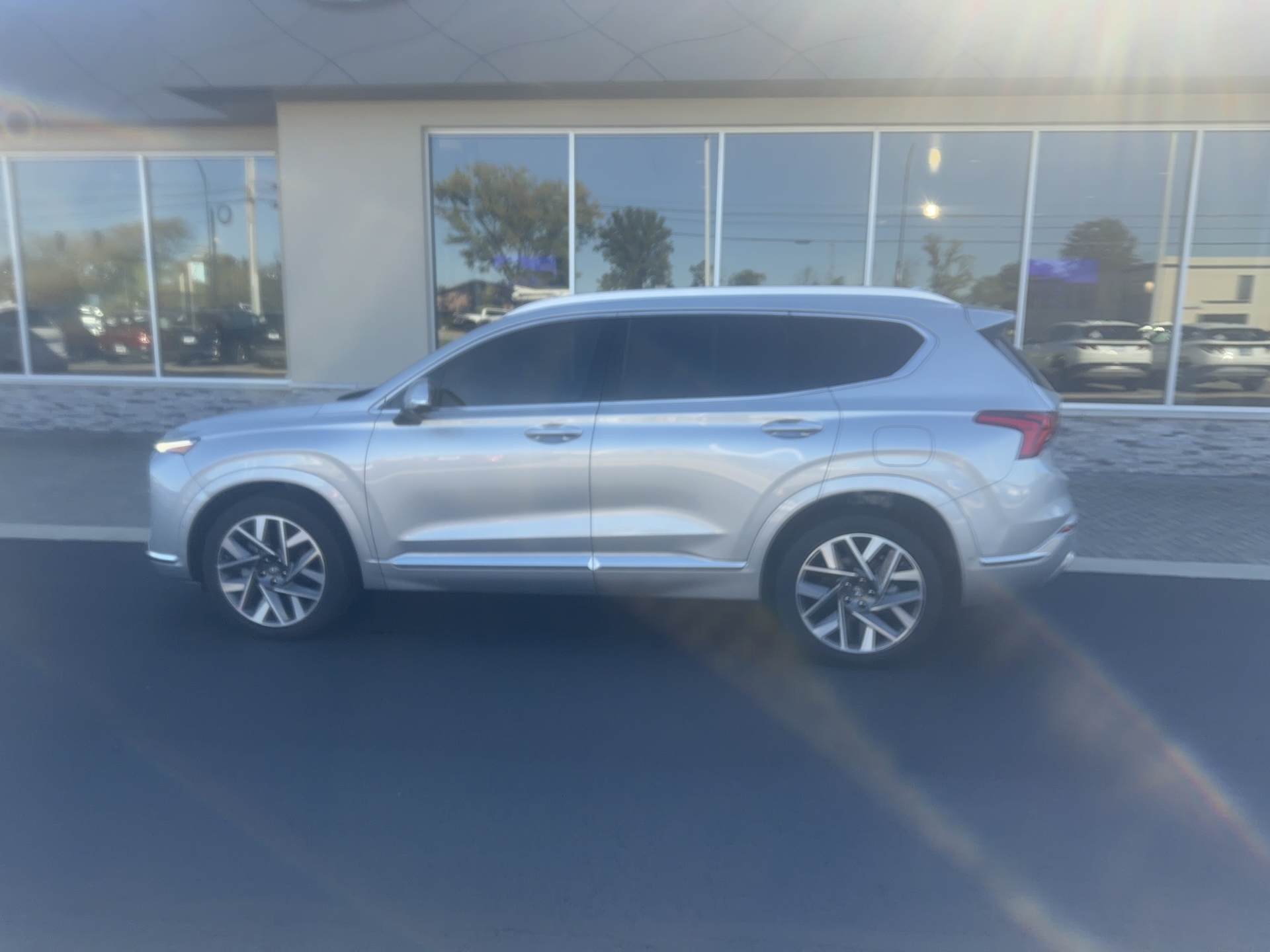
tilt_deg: -7.7
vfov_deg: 56.8
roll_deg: -0.2
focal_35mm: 24
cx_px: 635
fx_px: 881
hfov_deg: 71.6
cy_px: 476
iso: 80
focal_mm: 6.76
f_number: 1.78
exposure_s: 1/955
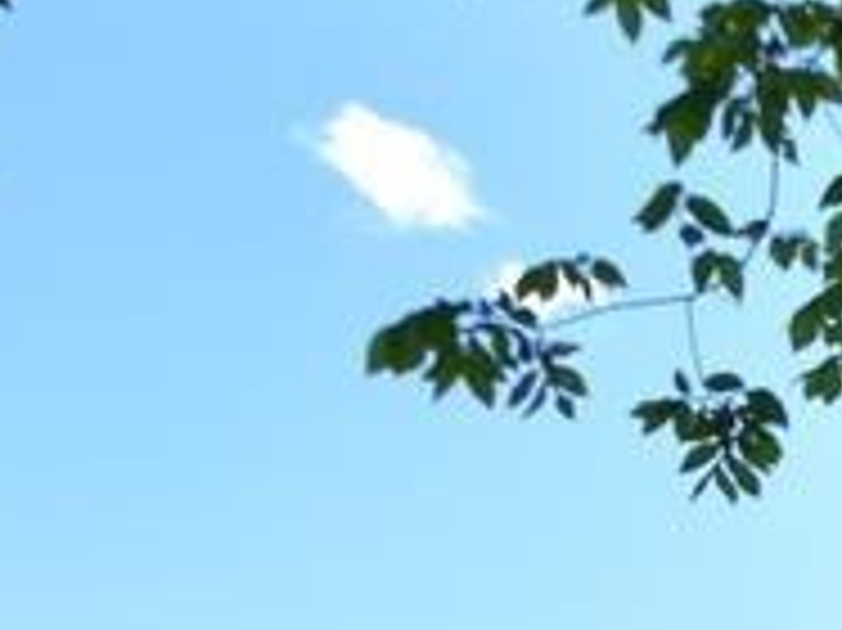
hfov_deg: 20.0
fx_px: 1920
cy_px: 1240
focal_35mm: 79
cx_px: 1387
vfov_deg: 15.2
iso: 200
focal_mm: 10
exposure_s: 1/250
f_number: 8
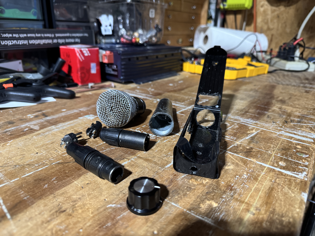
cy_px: 118
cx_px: 158
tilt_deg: -21.9
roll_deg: -1.4
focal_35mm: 24
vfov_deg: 56.8
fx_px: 218
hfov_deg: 71.6
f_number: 1.78
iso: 400
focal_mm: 6.76
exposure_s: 1/60
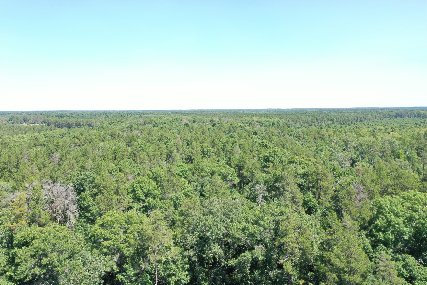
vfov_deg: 46.4
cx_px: 214
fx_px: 332
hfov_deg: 65.5
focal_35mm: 28
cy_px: 142
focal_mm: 10.26
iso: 100
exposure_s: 1/120
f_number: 6.3
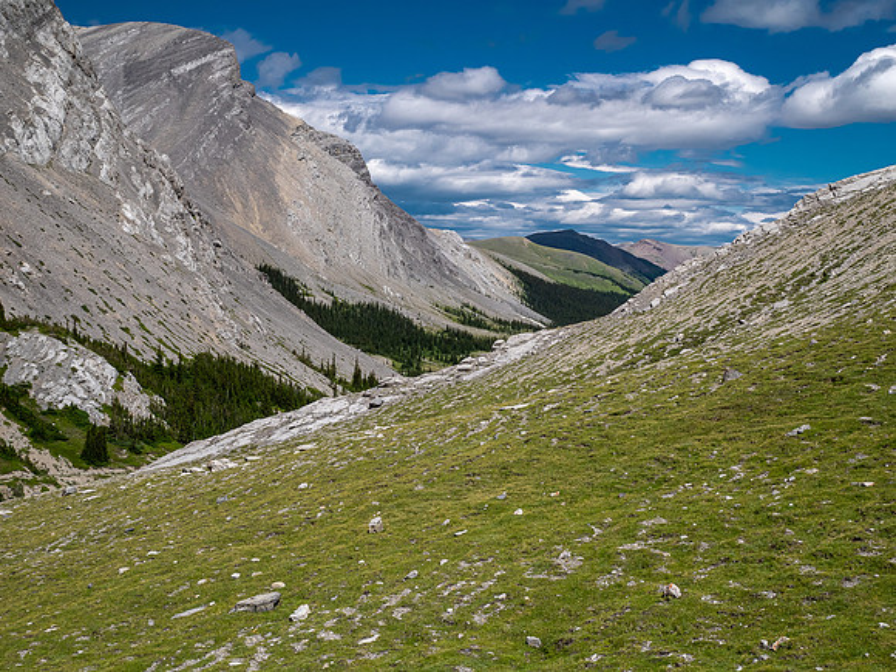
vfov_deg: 28.0
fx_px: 1346
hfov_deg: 36.8
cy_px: 336
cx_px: 448
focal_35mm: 52
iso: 200
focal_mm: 26
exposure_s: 1/320
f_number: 8
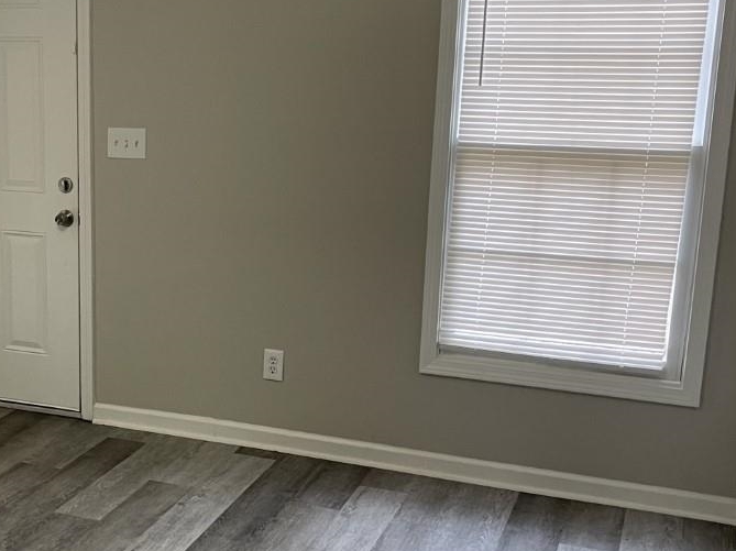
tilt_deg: -13.1
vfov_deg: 26.1
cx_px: 113
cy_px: 315
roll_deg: -0.7
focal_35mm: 56
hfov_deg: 33.1
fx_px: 1190
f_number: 1.6
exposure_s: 1/60
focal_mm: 5.1
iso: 160
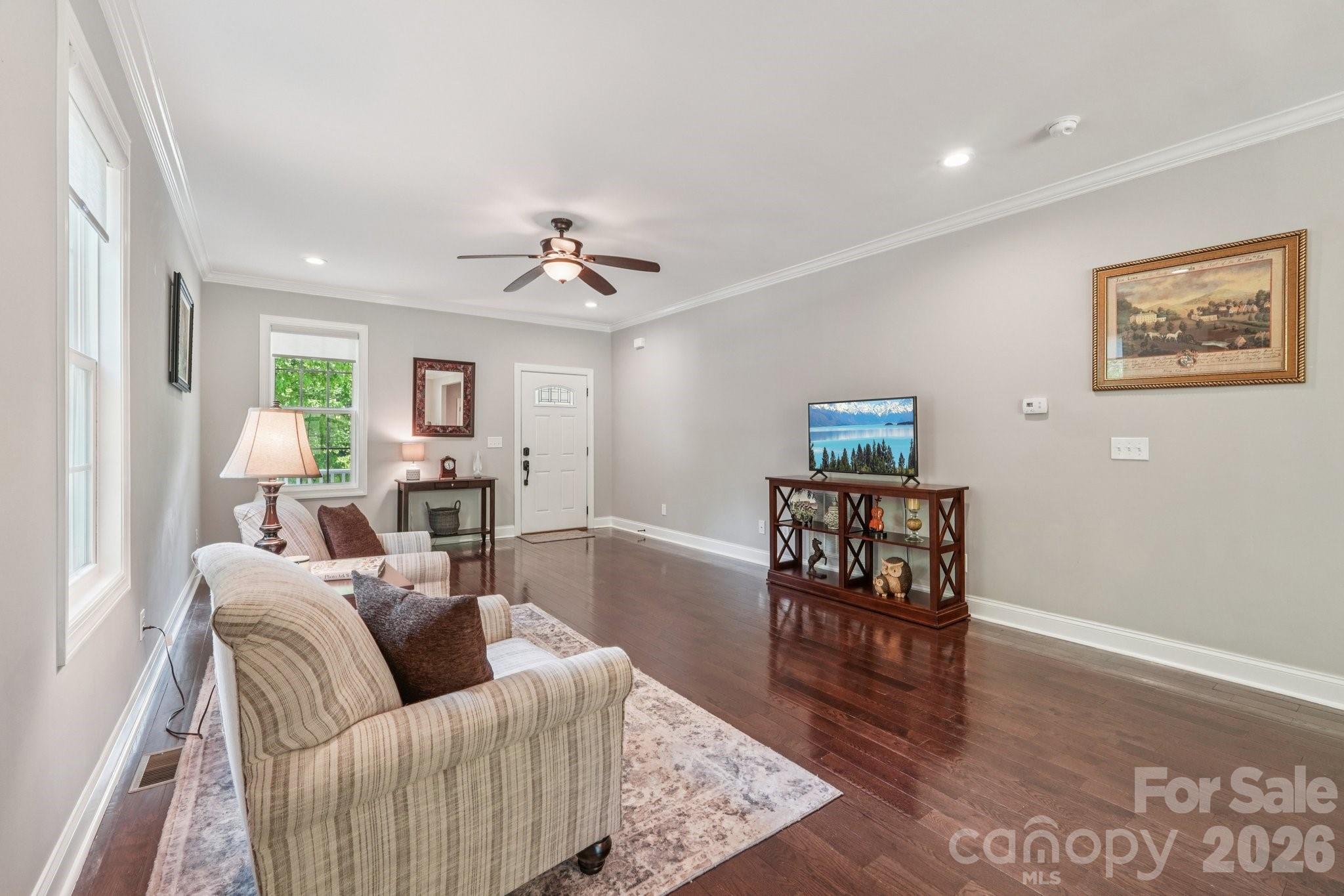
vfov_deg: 77.3
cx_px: 672
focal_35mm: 15
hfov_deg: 100.4
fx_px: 560
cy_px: 448
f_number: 8
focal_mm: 10
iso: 400
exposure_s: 1/4
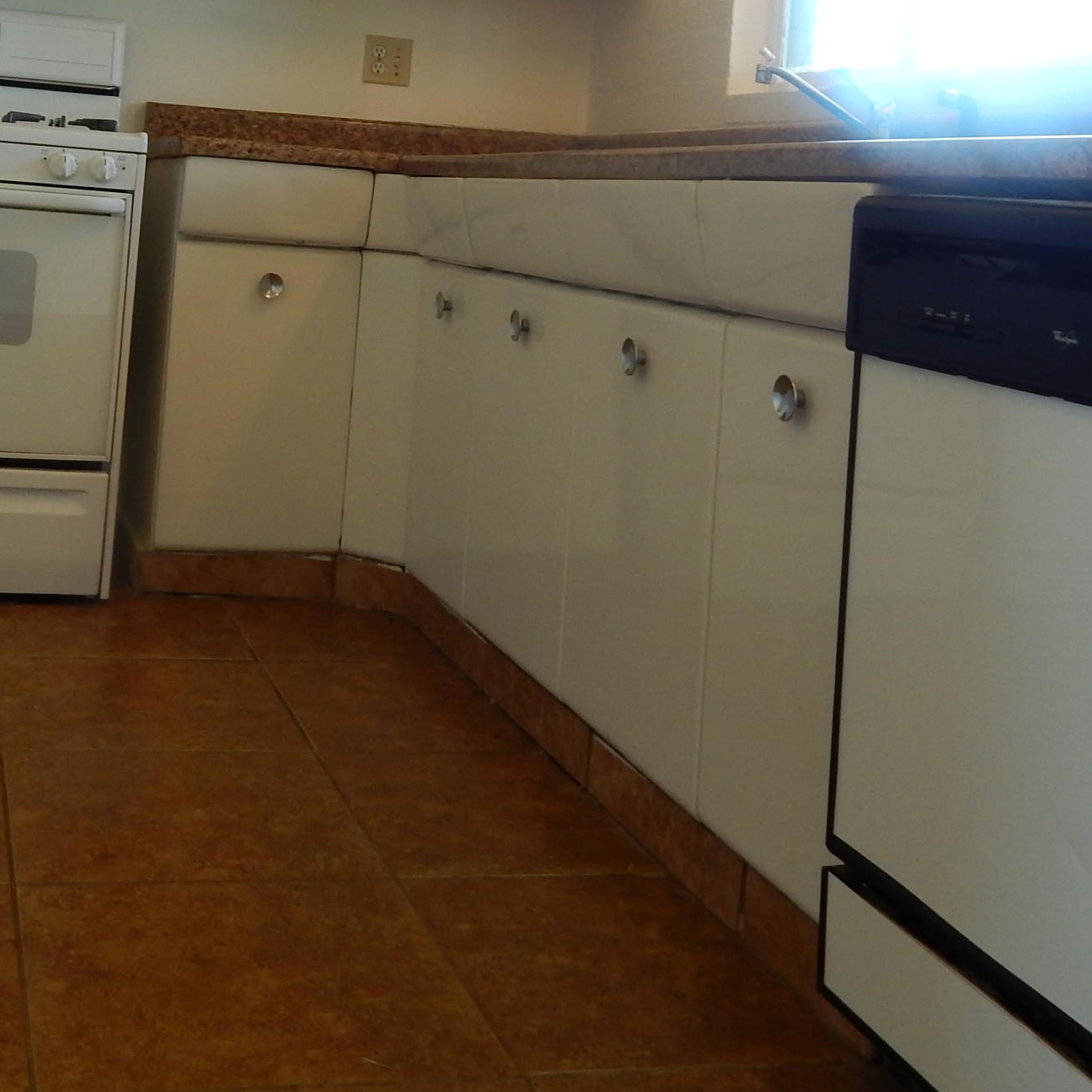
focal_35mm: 45
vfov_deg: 36.0
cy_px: 176
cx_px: 325
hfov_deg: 37.0
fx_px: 1606
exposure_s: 1/60
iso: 125
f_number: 3
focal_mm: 4
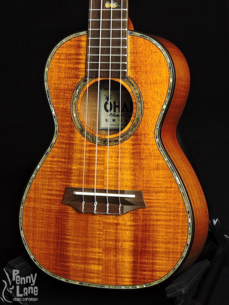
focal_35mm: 125
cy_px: 152
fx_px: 1103
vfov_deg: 15.8
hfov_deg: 11.9
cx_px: 114
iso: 100
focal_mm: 22.4
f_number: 6.3
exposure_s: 1/2.5
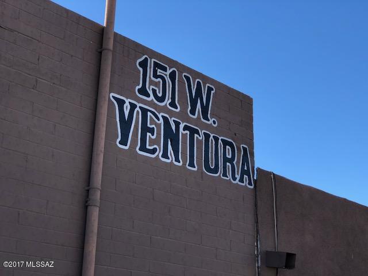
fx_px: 606
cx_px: 184
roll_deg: -1.4
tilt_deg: +20.1
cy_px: 138
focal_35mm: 57
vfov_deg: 25.7
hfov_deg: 33.8
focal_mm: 6.6
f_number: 2.8
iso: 20
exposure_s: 1/281
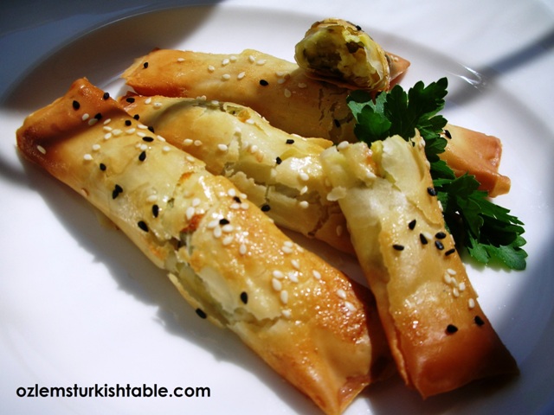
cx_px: 277
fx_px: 560
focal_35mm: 35
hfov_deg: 52.6
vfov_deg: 40.7
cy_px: 208
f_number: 8.5
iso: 50
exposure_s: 1/70
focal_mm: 5.8
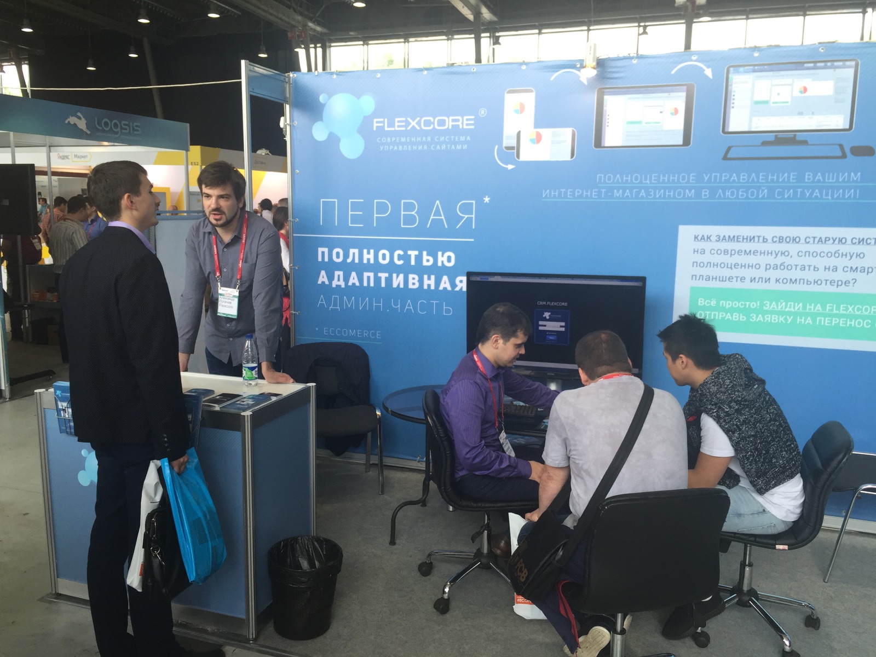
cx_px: 438
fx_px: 734
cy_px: 328
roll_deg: -1.2
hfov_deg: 61.7
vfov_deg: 48.2
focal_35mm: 29
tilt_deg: -9.9
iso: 40
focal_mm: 4.15
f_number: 2.2
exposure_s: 1/100
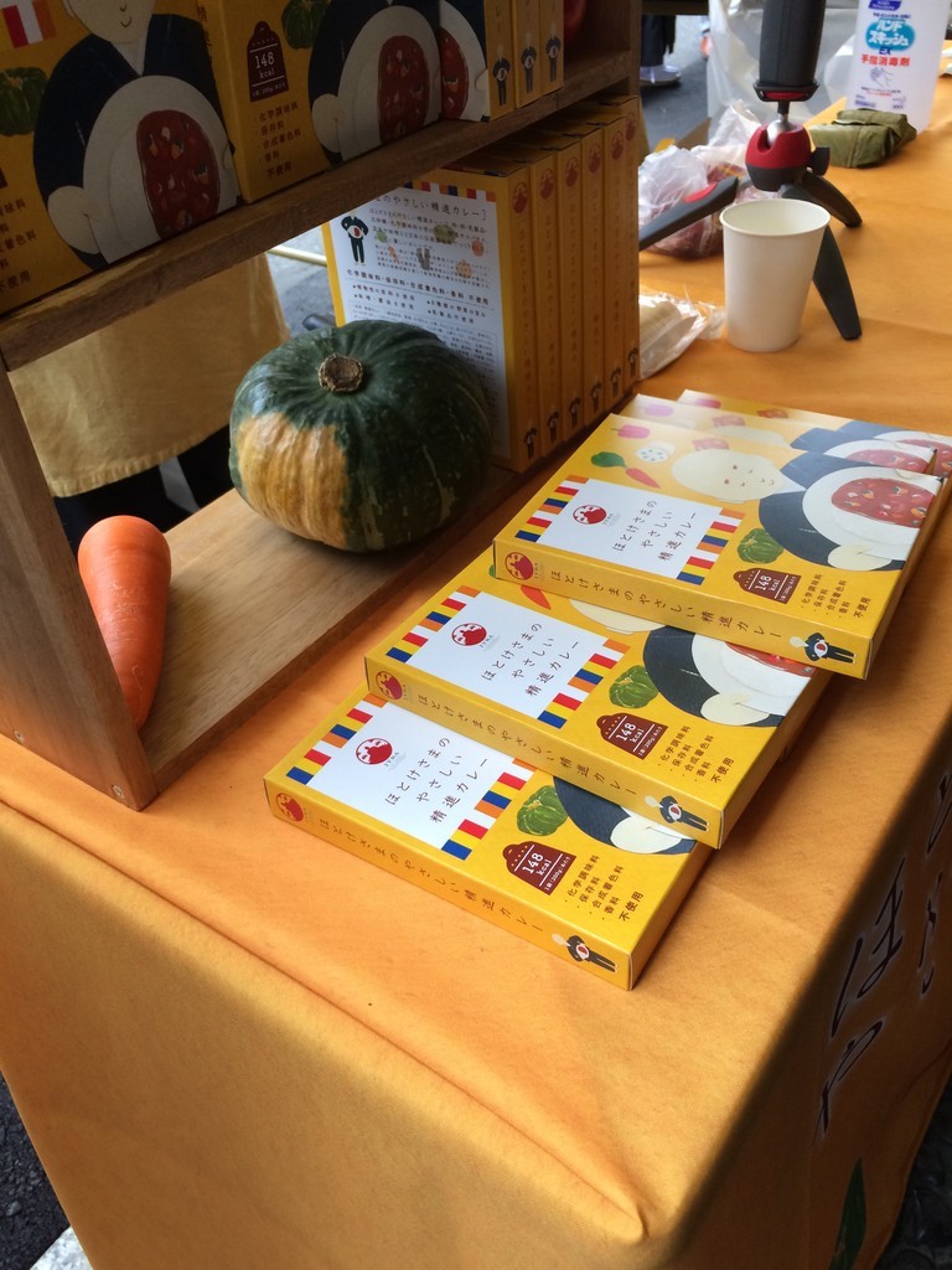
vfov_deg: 61.7
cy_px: 635
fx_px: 1063
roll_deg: +6.2
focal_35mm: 29
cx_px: 476
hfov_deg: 48.2
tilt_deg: -41.8
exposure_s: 1/30
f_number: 2.2
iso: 80
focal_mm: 4.15
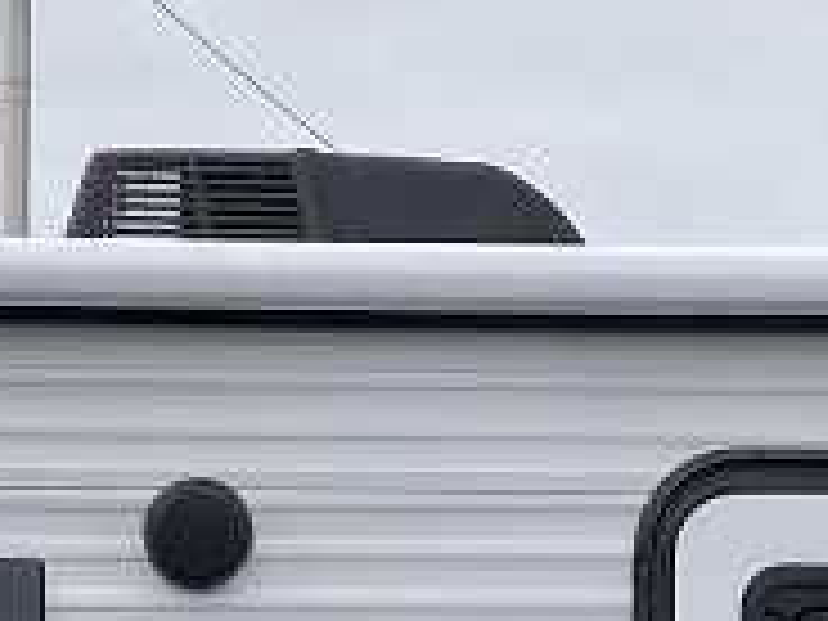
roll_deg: -1.1
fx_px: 3660
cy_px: 1053
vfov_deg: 9.3
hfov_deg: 12.9
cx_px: 225
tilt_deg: -1.8
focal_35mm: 153
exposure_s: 1/1453
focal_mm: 3.99
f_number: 1.8
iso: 20
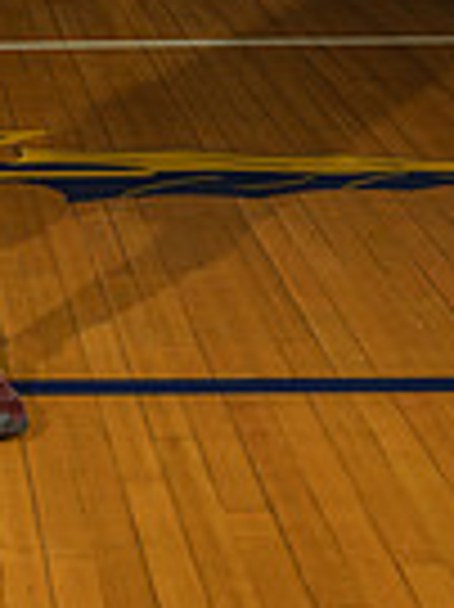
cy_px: -311
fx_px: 2242
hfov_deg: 11.2
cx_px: -207
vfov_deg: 14.4
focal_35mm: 128
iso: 160
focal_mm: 40
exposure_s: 1/200
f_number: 7.1
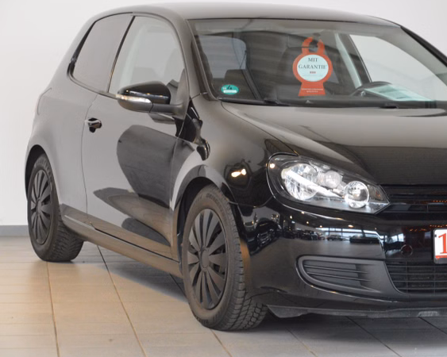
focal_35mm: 116
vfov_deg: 13.3
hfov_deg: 16.5
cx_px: 317
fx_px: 1534
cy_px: 171
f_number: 5
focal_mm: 58
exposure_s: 1/60
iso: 2500
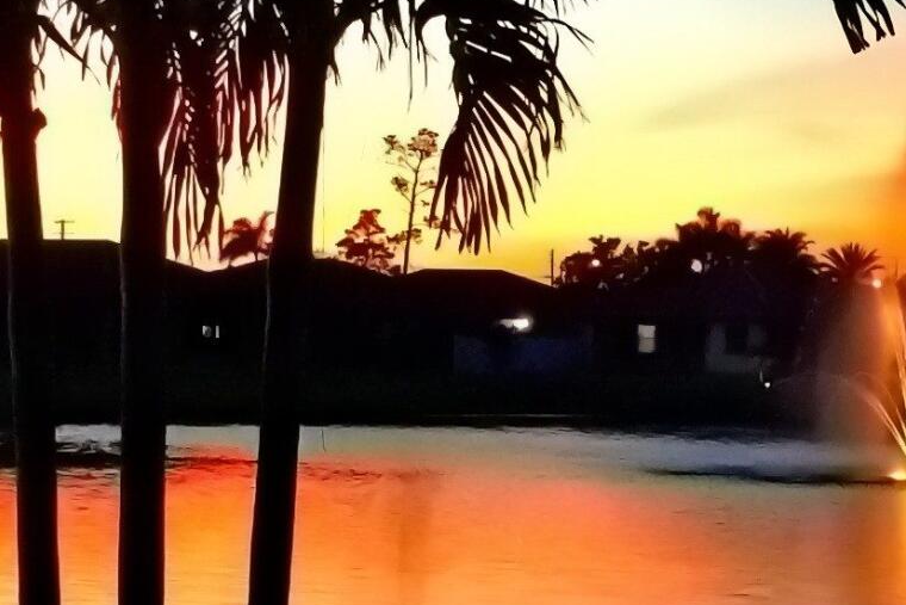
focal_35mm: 119
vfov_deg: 11.5
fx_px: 2995
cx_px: 825
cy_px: 284
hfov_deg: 16.9
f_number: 2.2
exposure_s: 1/30
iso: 250
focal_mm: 4.15
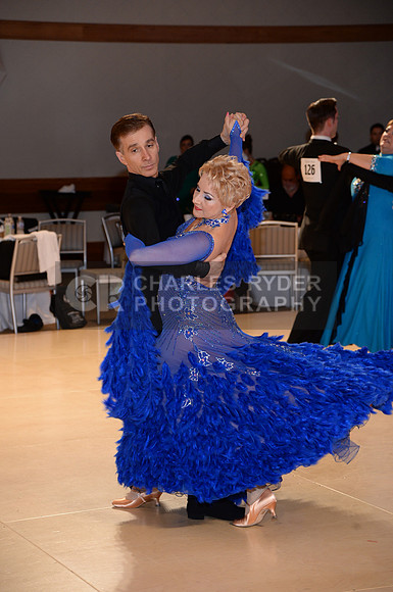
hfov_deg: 14.8
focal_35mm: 92
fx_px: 1511
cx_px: 196
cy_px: 296
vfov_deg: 22.2
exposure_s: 1/250
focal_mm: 92
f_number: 5
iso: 1250
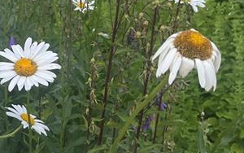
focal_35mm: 94
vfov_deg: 13.7
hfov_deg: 20.6
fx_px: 626
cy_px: 2
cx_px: -52
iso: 64
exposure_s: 1/121
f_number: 1.6
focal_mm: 5.1
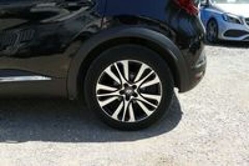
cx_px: 124
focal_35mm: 38
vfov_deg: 35.0
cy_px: 83
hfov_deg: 50.7
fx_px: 263
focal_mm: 13.7
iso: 125
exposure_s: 1/800
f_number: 3.1
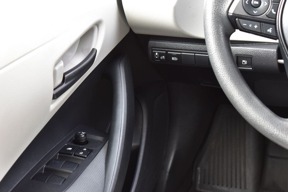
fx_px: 660
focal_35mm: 82
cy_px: 96
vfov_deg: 16.5
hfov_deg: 24.6
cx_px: 144
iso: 400
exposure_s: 1/30
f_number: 7.1
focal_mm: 55
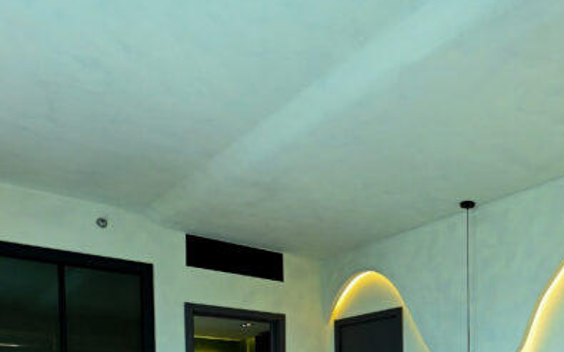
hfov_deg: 50.2
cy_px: 431
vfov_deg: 29.3
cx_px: 434
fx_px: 569
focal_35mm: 37
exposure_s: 1/80
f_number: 5.6
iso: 1000
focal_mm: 14
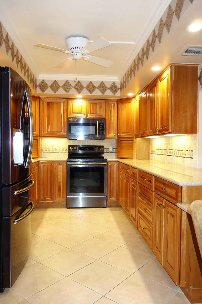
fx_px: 236
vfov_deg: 65.5
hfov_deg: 46.4
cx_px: 101
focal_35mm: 28
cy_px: 152
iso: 125
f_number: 1.8
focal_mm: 10.4
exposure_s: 1/30
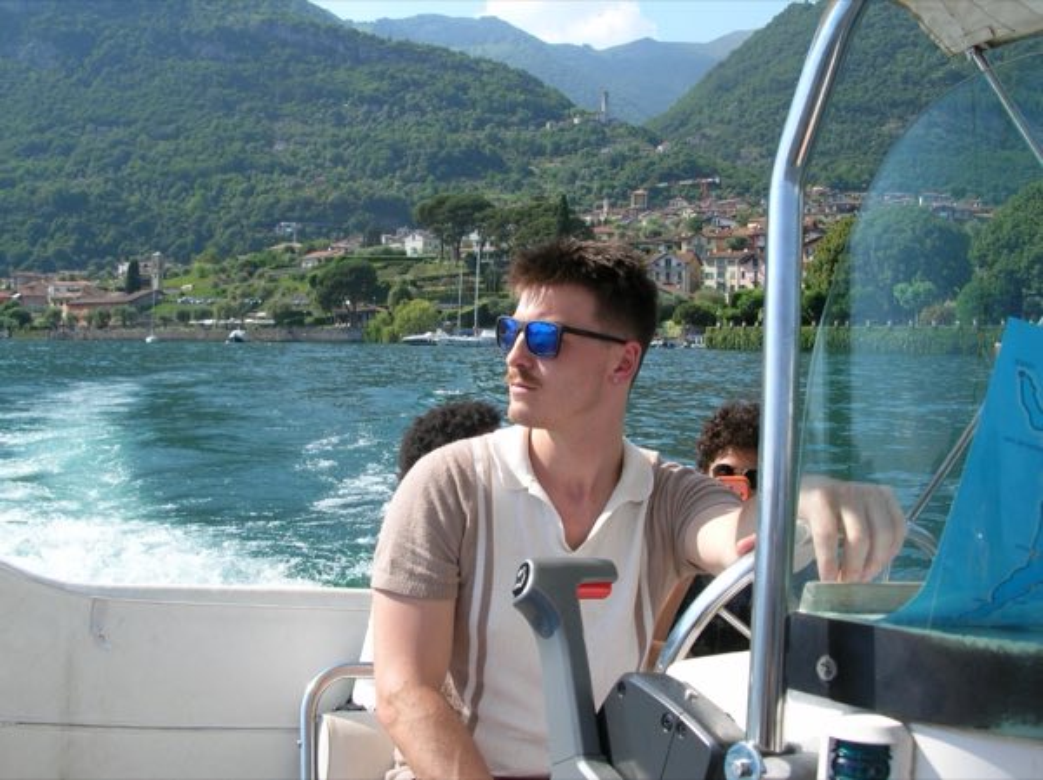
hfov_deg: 51.4
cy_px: 390
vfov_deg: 39.6
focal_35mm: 36
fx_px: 1084
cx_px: 522
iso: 50
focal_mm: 6
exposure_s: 1/447
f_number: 3.7
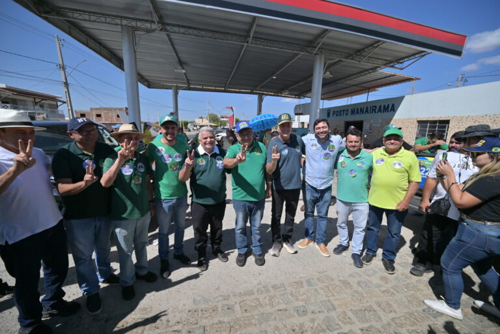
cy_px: 167
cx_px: 250
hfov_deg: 106.3
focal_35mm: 14
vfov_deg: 83.3
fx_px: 187
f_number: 2.8
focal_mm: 9
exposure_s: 1/4000
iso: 100
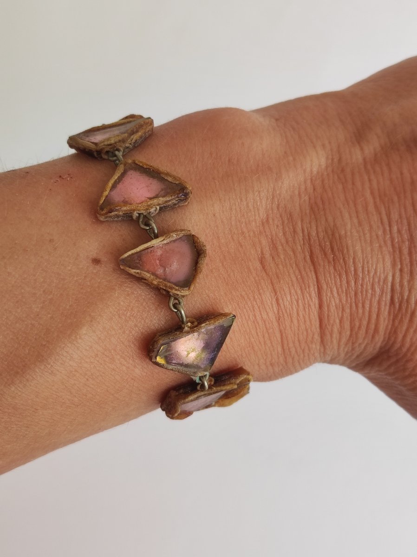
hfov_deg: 54.8
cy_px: 278
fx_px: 402
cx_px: 208
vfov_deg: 69.4
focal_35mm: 25
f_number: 1.79
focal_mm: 4.7
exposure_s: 1/100
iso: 52
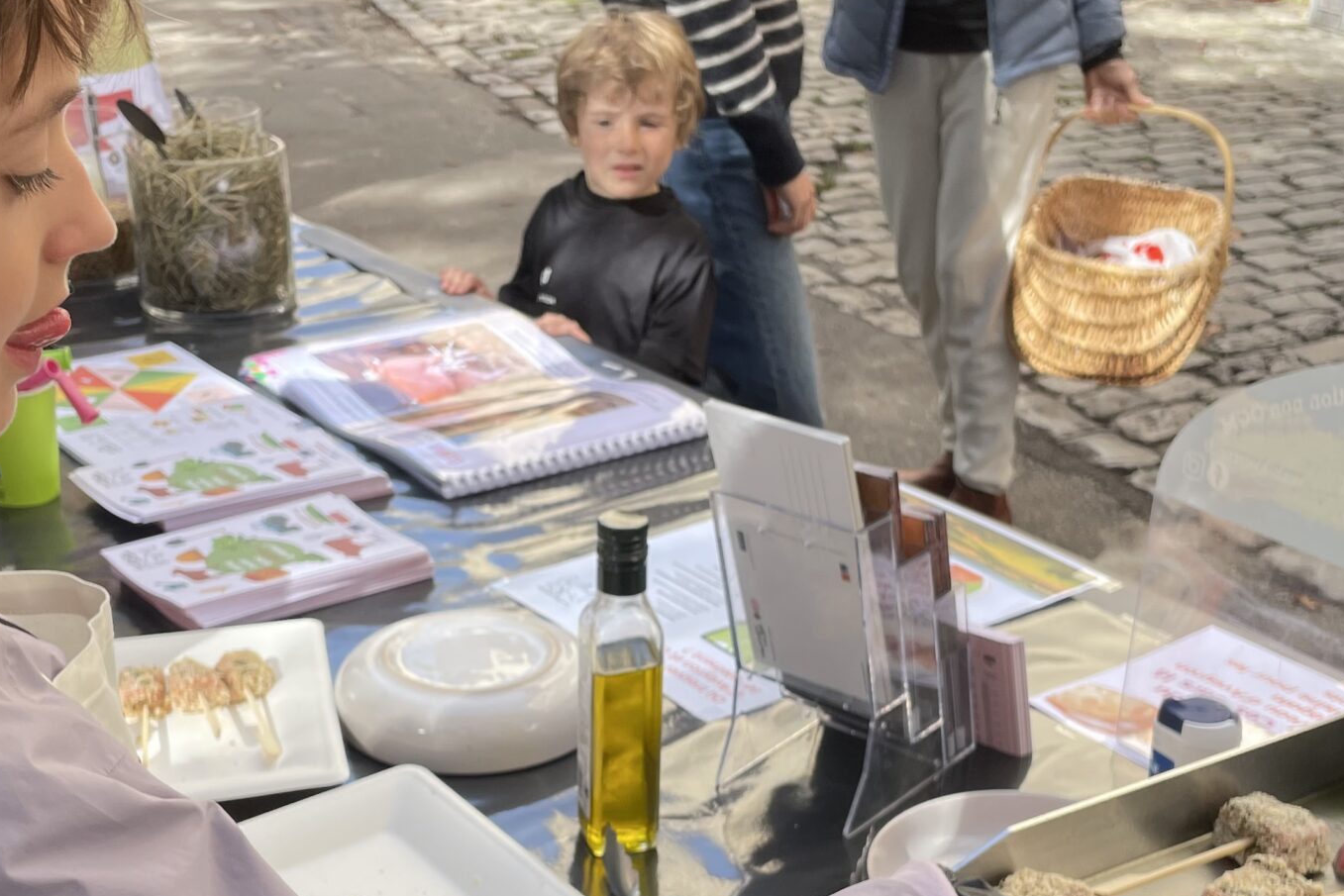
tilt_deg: -30.8
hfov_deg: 38.9
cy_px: 737
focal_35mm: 51
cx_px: 668
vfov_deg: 25.9
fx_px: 1904
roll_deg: +2.0
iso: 32
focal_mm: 4.2
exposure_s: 1/440
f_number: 1.6
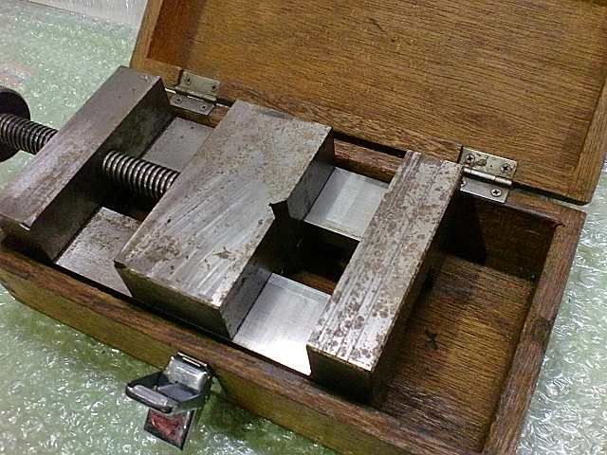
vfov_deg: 40.7
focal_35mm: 35
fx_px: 614
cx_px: 304
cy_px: 228
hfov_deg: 52.6
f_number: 3.1
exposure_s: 1/60
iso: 500
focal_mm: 6.3
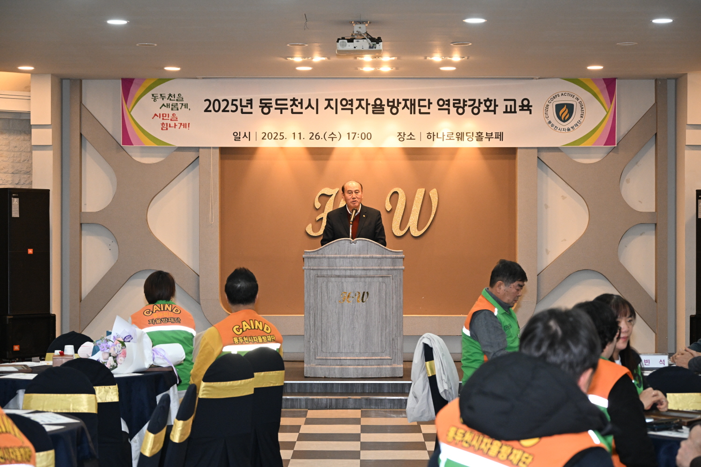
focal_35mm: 77
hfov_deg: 26.3
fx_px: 1499
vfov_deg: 17.7
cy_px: 234
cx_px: 350
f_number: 6
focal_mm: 77
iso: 3200
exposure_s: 1/125
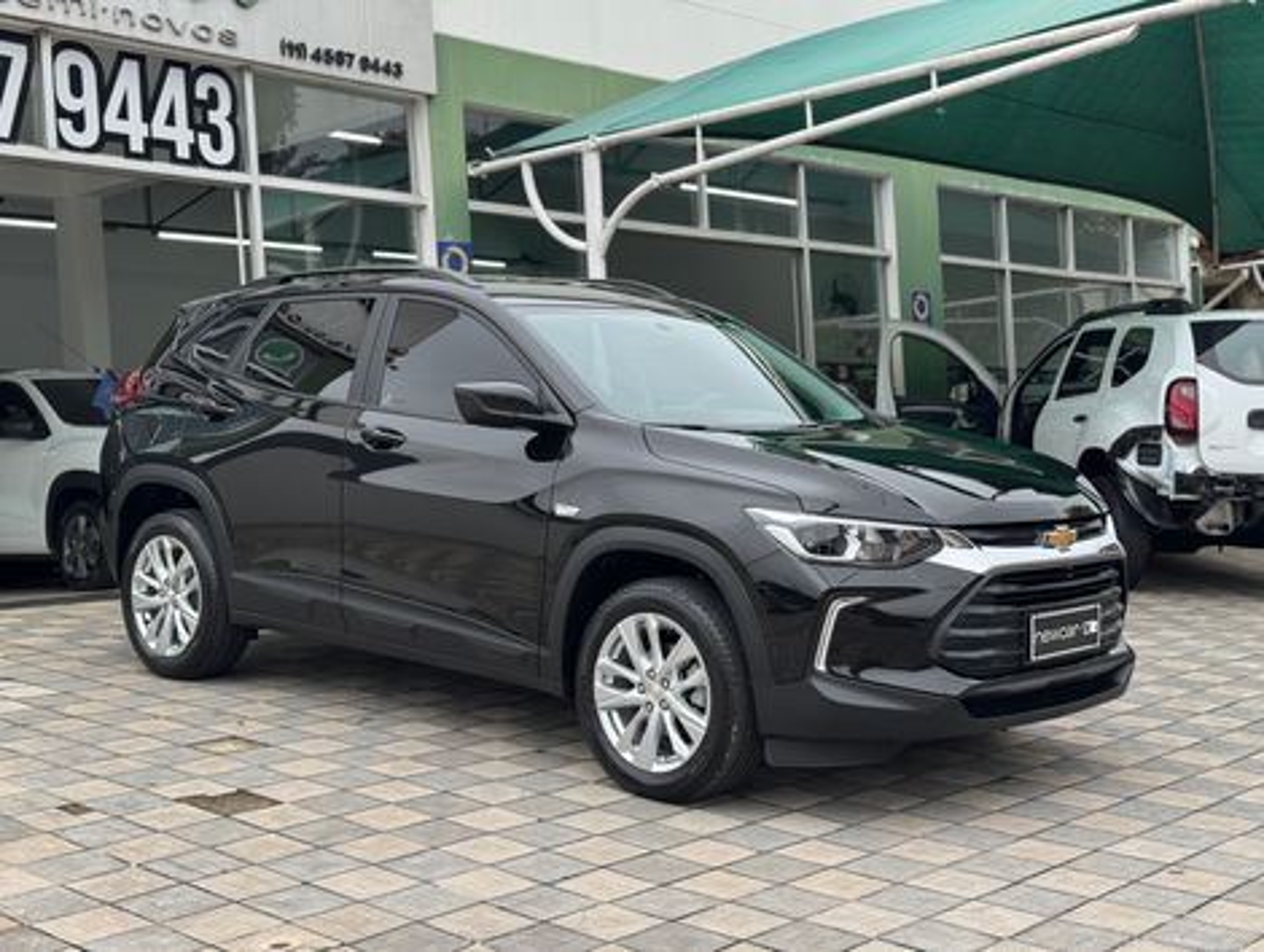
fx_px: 1755
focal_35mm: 48
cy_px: 476
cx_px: 632
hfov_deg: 39.6
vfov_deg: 30.3
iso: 64
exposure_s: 1/241
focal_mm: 6.76
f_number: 1.78
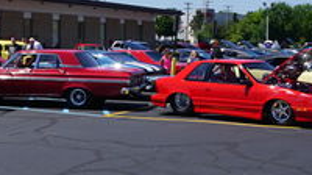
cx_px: 180
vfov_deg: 17.4
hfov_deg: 30.6
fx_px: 570
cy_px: 57
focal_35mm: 69
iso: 100
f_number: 10
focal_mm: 22
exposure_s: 1/160
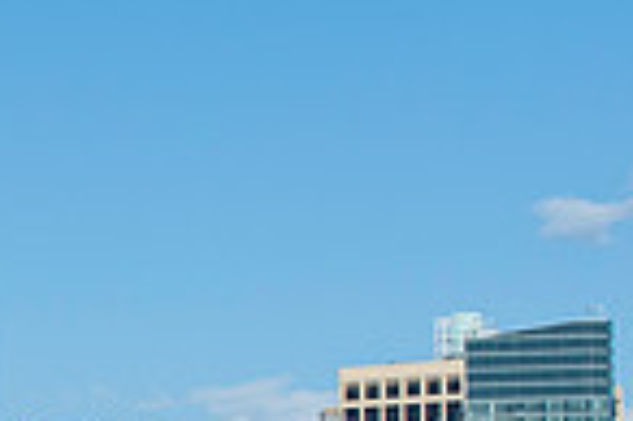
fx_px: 6007
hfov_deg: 6.0
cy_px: 502
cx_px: -247
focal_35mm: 342
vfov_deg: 4.0
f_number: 5.6
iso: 400
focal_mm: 80
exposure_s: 1/2500
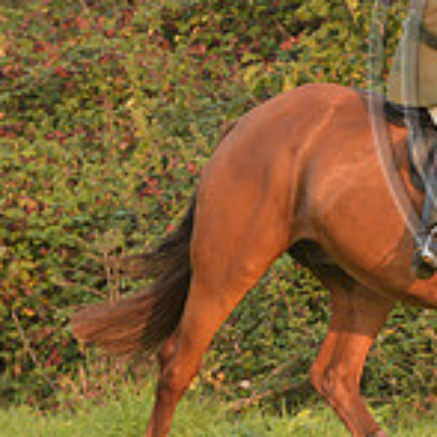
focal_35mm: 671
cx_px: 675
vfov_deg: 2.6
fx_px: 9584
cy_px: 30
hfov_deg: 2.6
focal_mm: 200
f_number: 4
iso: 1600
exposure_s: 1/1000
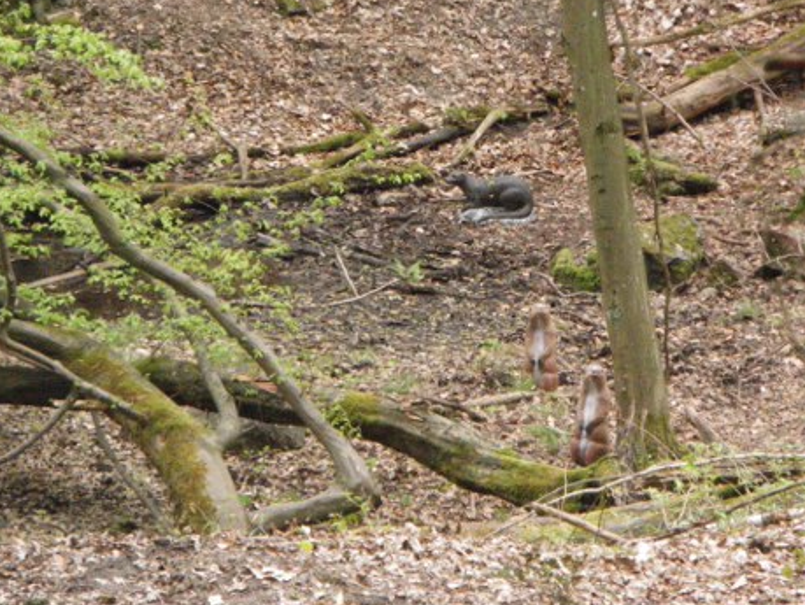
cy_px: 247
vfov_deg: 7.6
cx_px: 474
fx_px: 4538
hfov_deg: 10.1
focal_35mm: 195
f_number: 5.5
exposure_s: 1/250
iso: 800
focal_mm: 25
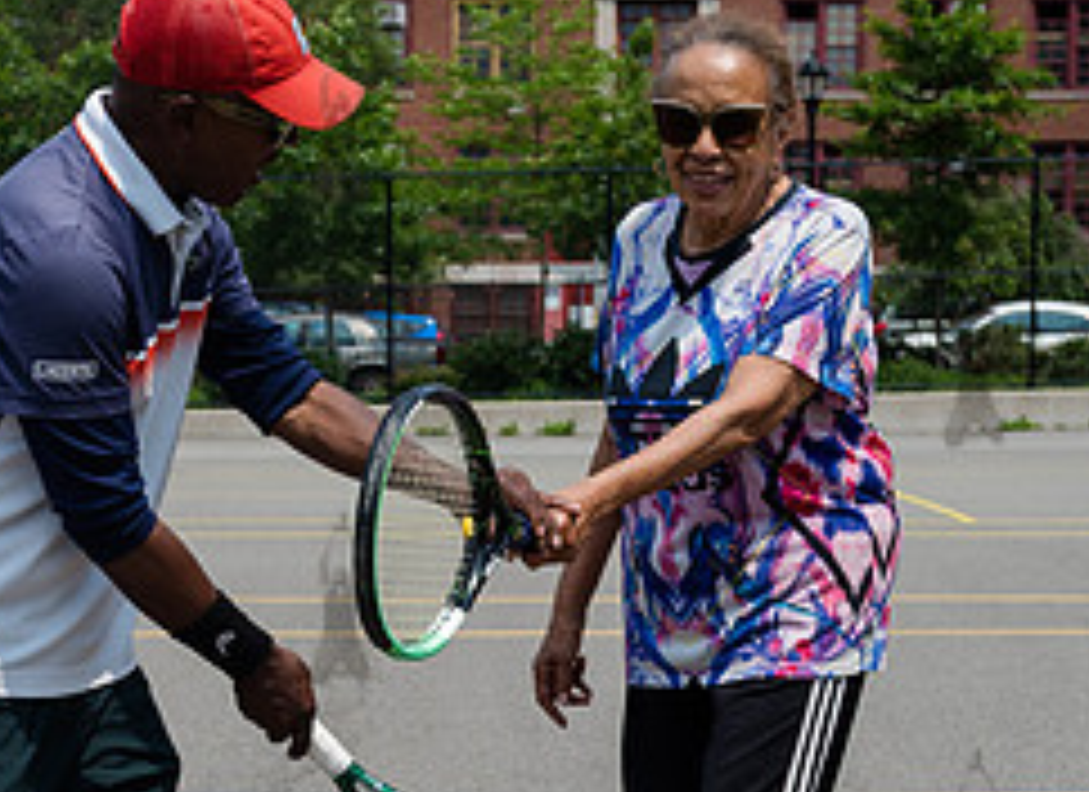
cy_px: 685
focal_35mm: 98
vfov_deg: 14.7
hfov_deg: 20.2
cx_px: 428
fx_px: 3050
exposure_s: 1/1600
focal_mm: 32
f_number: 4.5
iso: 200
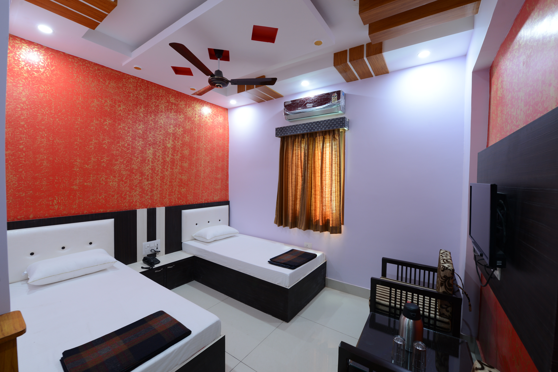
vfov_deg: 81.2
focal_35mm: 14
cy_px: 186
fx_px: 217
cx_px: 279
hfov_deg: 104.3
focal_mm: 14
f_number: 8
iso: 320
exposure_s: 1/3
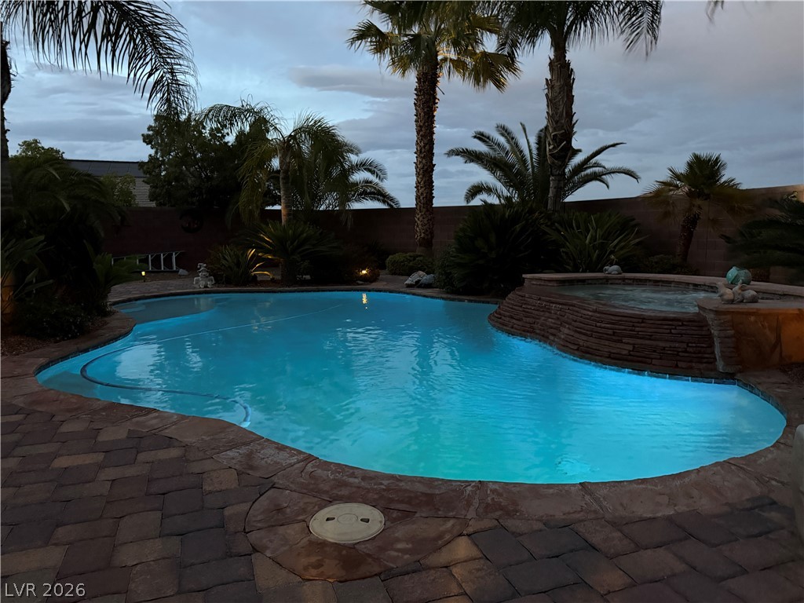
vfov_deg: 56.8
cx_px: 402
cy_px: 302
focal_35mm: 24
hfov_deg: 71.6
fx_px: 557
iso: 1000
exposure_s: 1/30
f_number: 1.78
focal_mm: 6.76
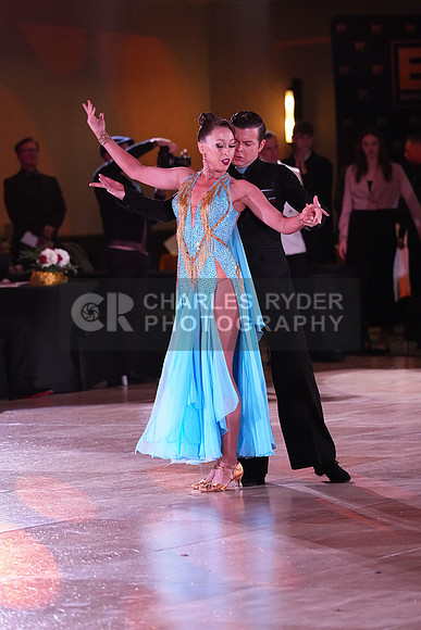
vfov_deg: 10.3
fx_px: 3506
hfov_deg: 6.9
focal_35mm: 200
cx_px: 210
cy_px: 315
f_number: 5
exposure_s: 1/400
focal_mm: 200
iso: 8000
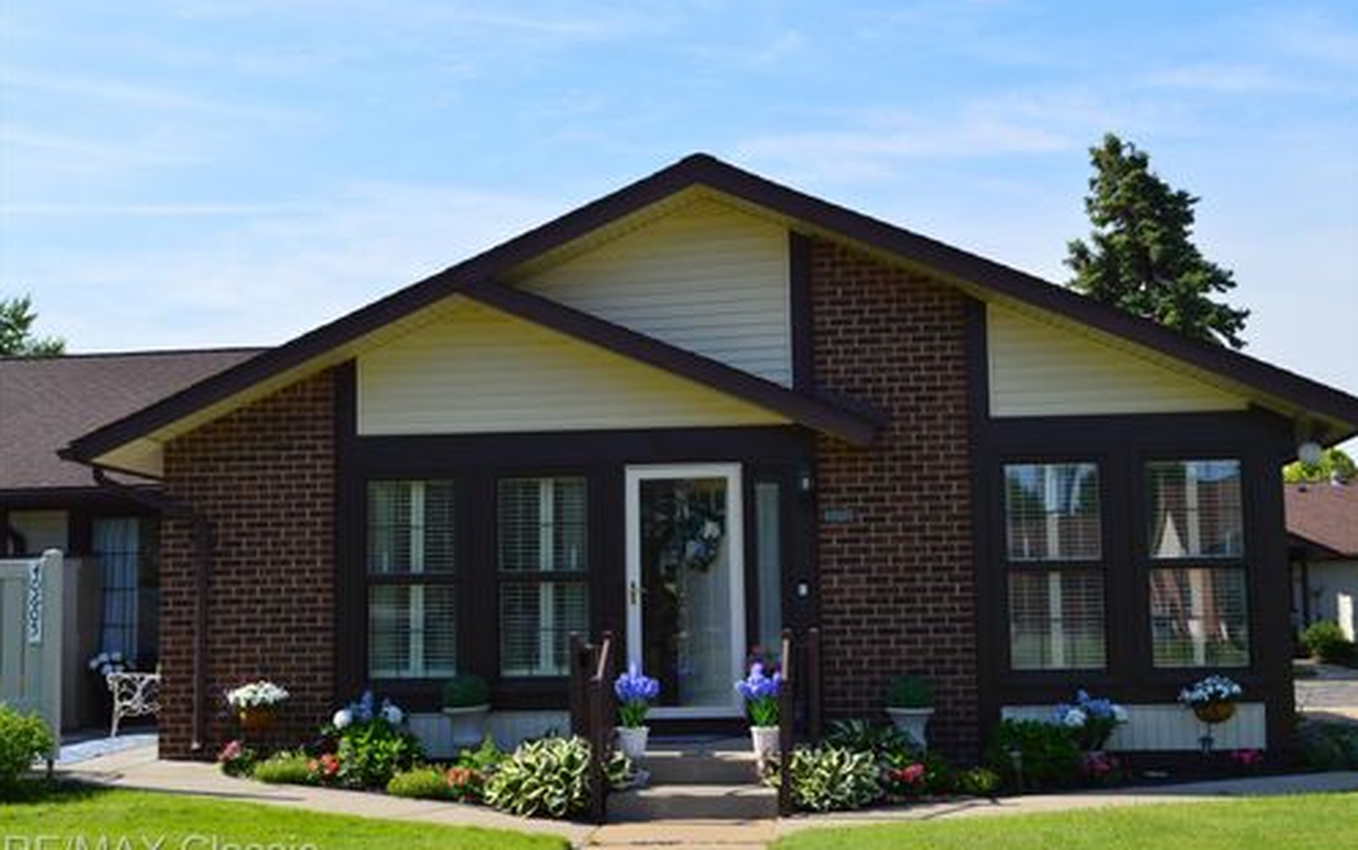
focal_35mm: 45
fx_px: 1648
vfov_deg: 28.9
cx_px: 678
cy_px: 429
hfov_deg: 44.8
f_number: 10
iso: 400
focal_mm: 29
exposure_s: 1/320
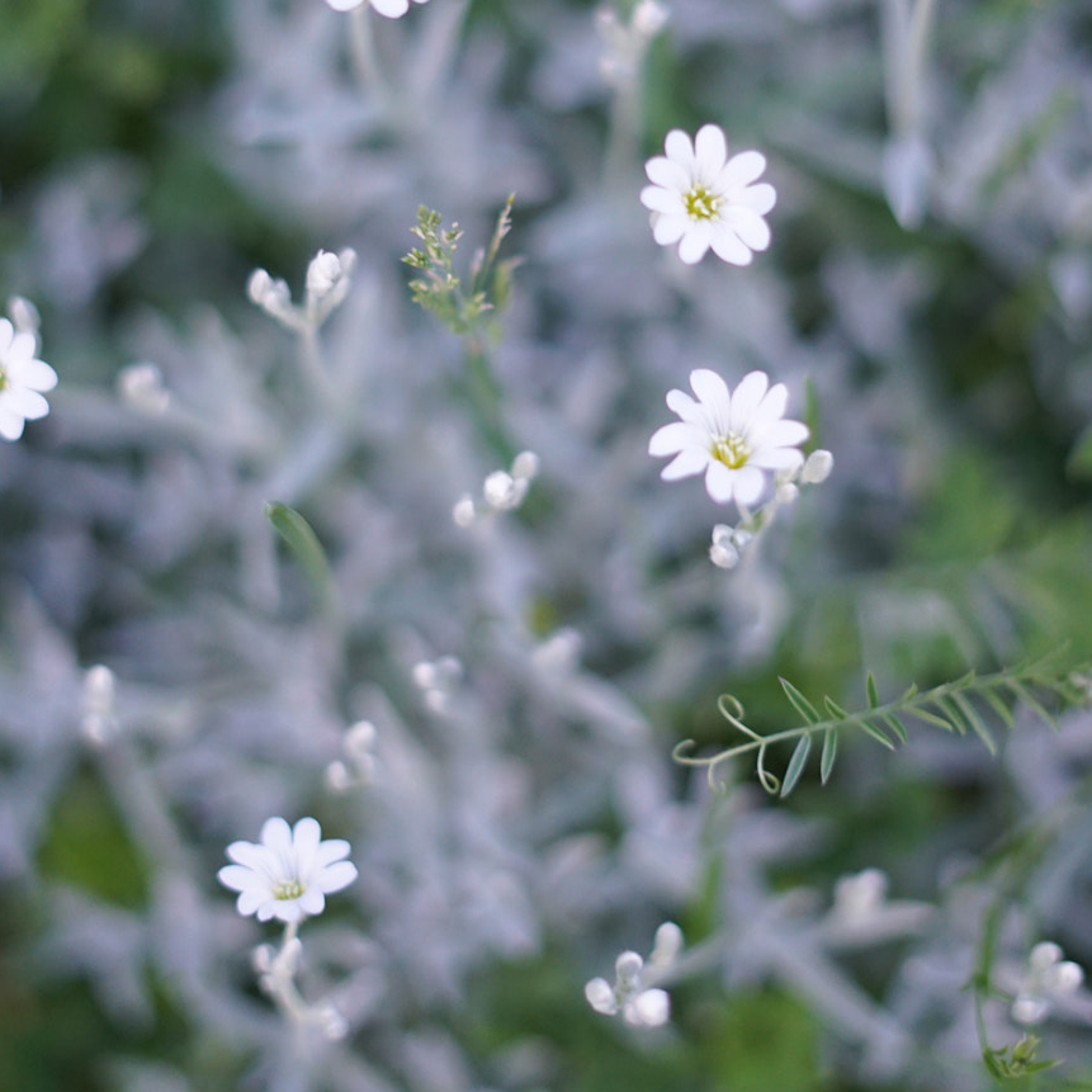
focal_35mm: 79
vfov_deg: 21.7
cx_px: 560
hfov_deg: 21.9
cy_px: 287
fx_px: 2820
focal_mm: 50
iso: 1000
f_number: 1.8
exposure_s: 1/50
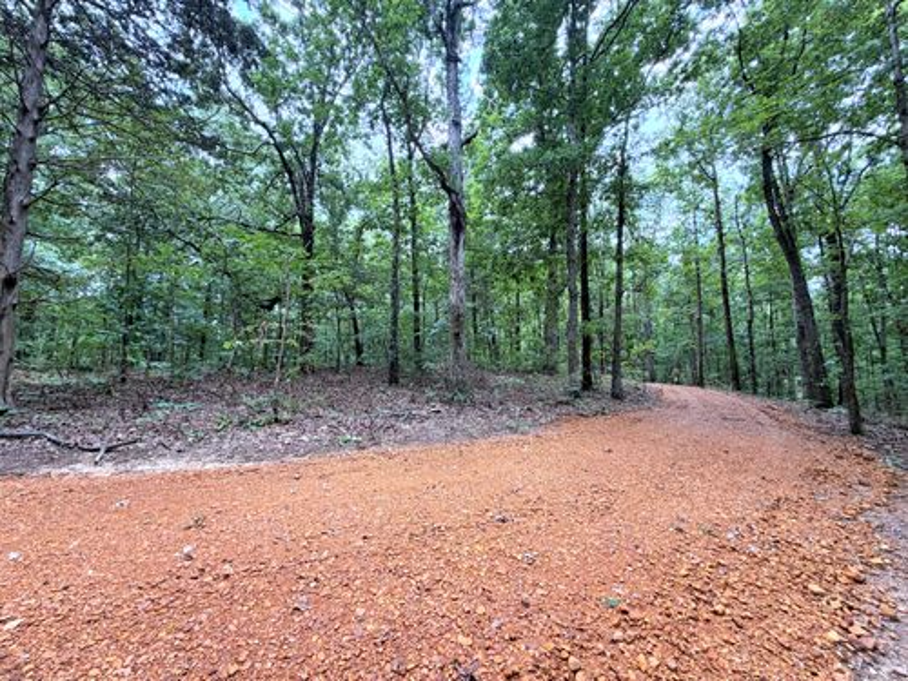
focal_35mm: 14
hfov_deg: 102.1
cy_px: 340
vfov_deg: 85.7
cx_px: 454
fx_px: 367
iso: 50
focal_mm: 2.22
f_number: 2.2
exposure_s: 1/140
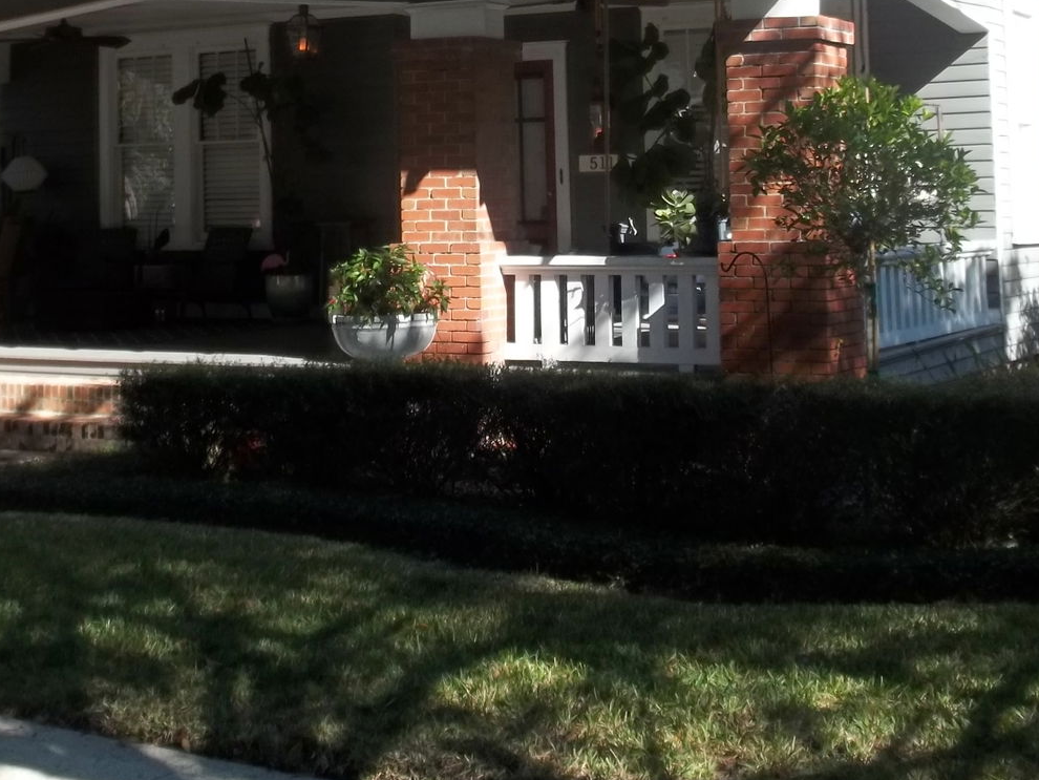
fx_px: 1921
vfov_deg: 22.2
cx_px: 478
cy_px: 36
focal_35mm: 64
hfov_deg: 30.2
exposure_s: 1/320
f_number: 3.3
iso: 64
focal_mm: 5.9
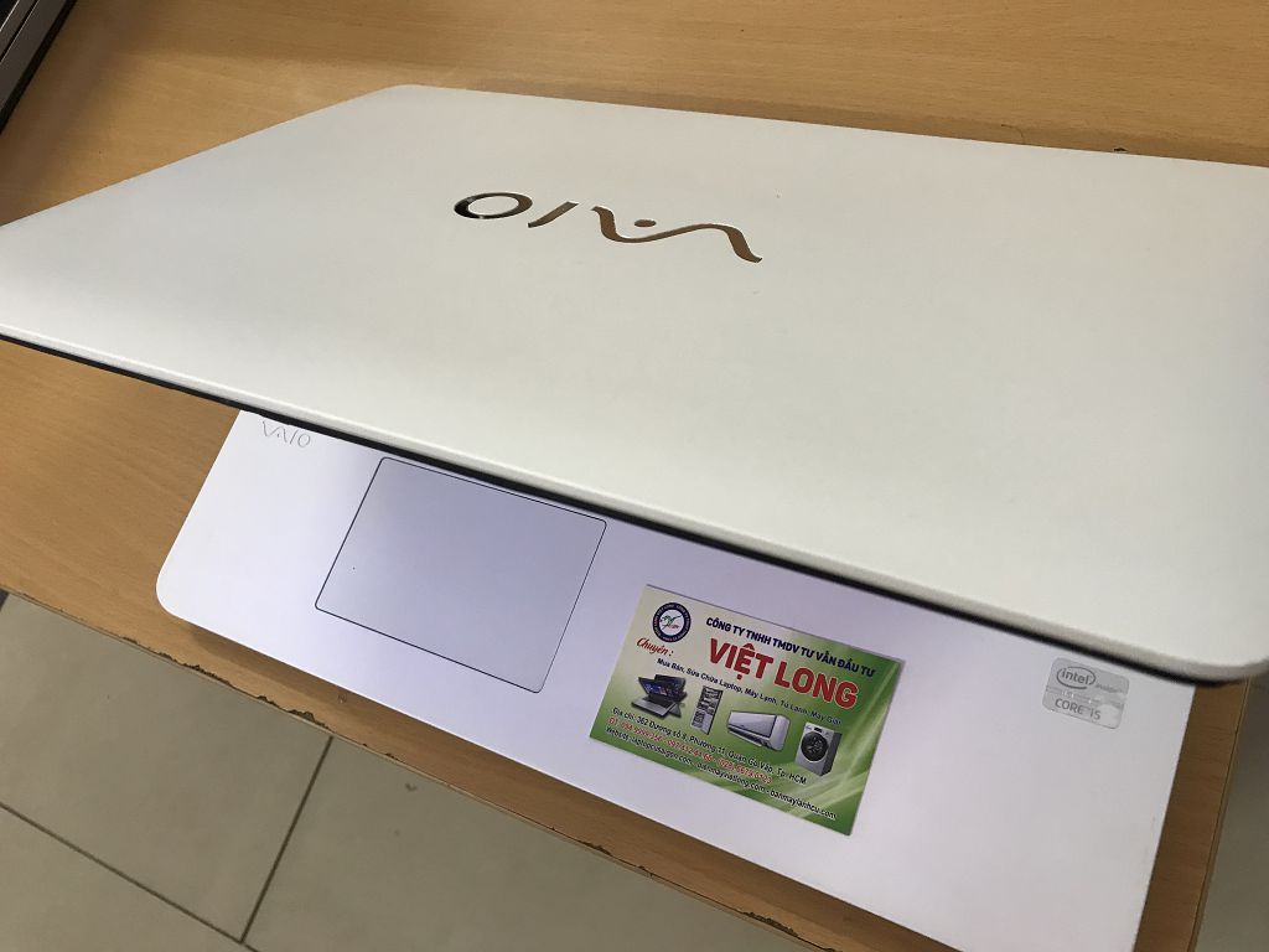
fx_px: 1026
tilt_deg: -61.0
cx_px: 634
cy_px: 476
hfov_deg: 63.4
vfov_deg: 49.7
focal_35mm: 28
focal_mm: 3.99
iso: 40
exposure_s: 1/17
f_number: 1.8
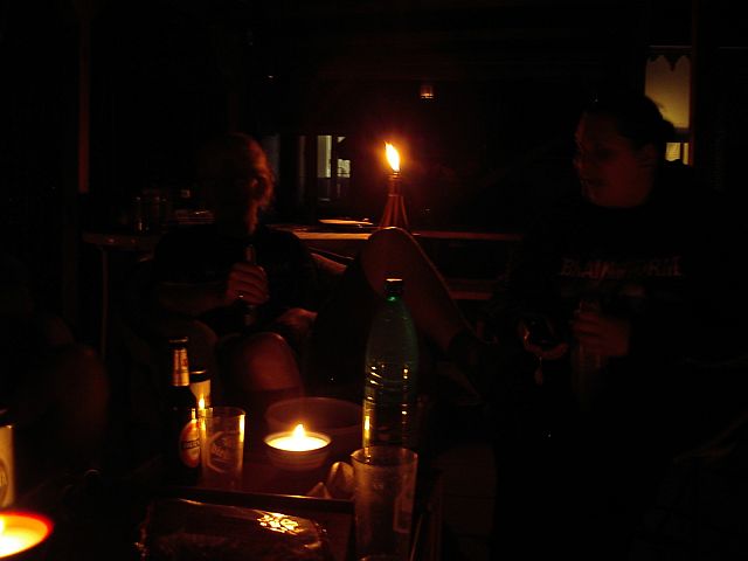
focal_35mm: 38
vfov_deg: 37.7
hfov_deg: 49.0
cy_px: 280
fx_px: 821
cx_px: 374
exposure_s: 1/4
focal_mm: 5.8
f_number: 2.6
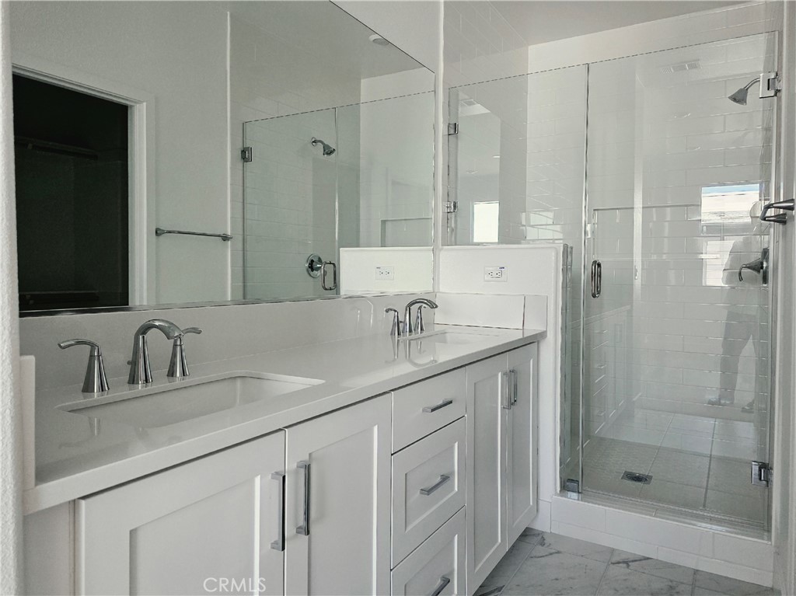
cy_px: 298
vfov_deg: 58.8
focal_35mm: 23
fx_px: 529
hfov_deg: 74.0
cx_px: 398
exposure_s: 1/120
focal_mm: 6.3
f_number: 1.7
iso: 200
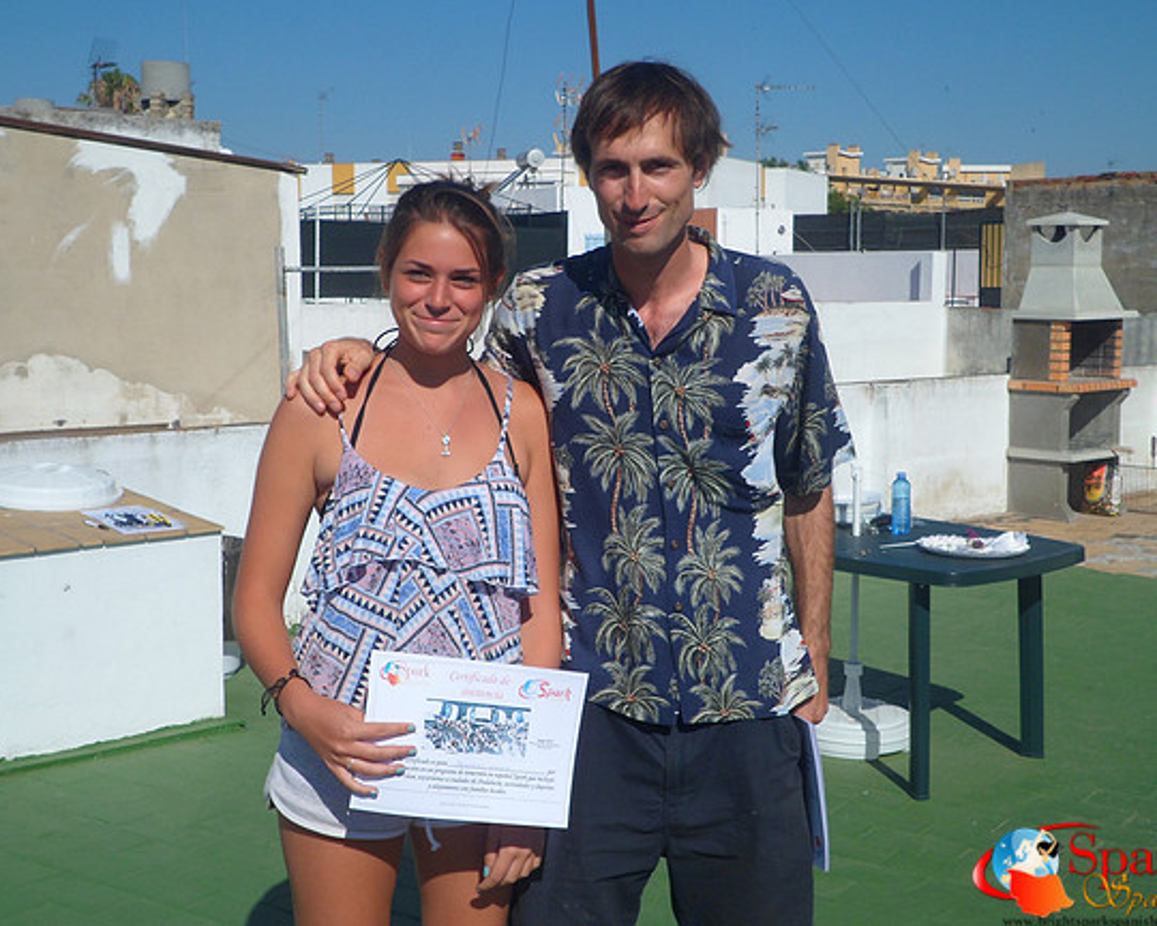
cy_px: 462
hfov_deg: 42.0
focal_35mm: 44
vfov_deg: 34.2
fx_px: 1507
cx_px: 596
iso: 80
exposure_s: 1/180
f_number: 11.9
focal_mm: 7.8
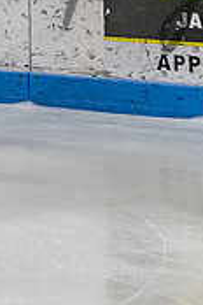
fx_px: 5675
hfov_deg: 2.0
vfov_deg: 3.1
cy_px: -77
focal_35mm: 671
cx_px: -146
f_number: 3.2
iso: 1600
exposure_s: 1/800
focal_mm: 82
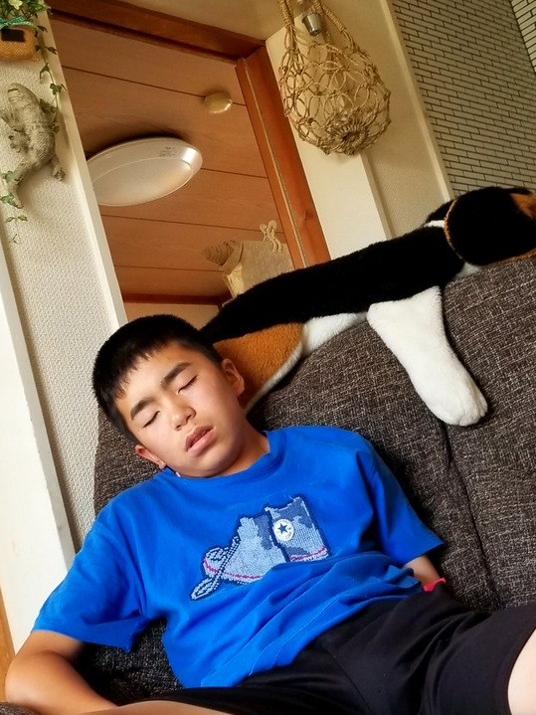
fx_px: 558
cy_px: 349
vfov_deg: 65.3
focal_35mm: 27
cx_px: 264
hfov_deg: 51.3
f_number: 1.7
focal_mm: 4.3
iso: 80
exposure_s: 1/50
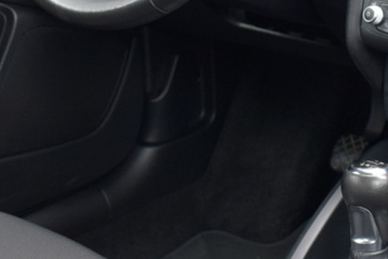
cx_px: 334
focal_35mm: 98
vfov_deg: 13.7
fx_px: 1056
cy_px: -23
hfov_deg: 20.5
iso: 400
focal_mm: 20
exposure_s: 1/60
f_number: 4
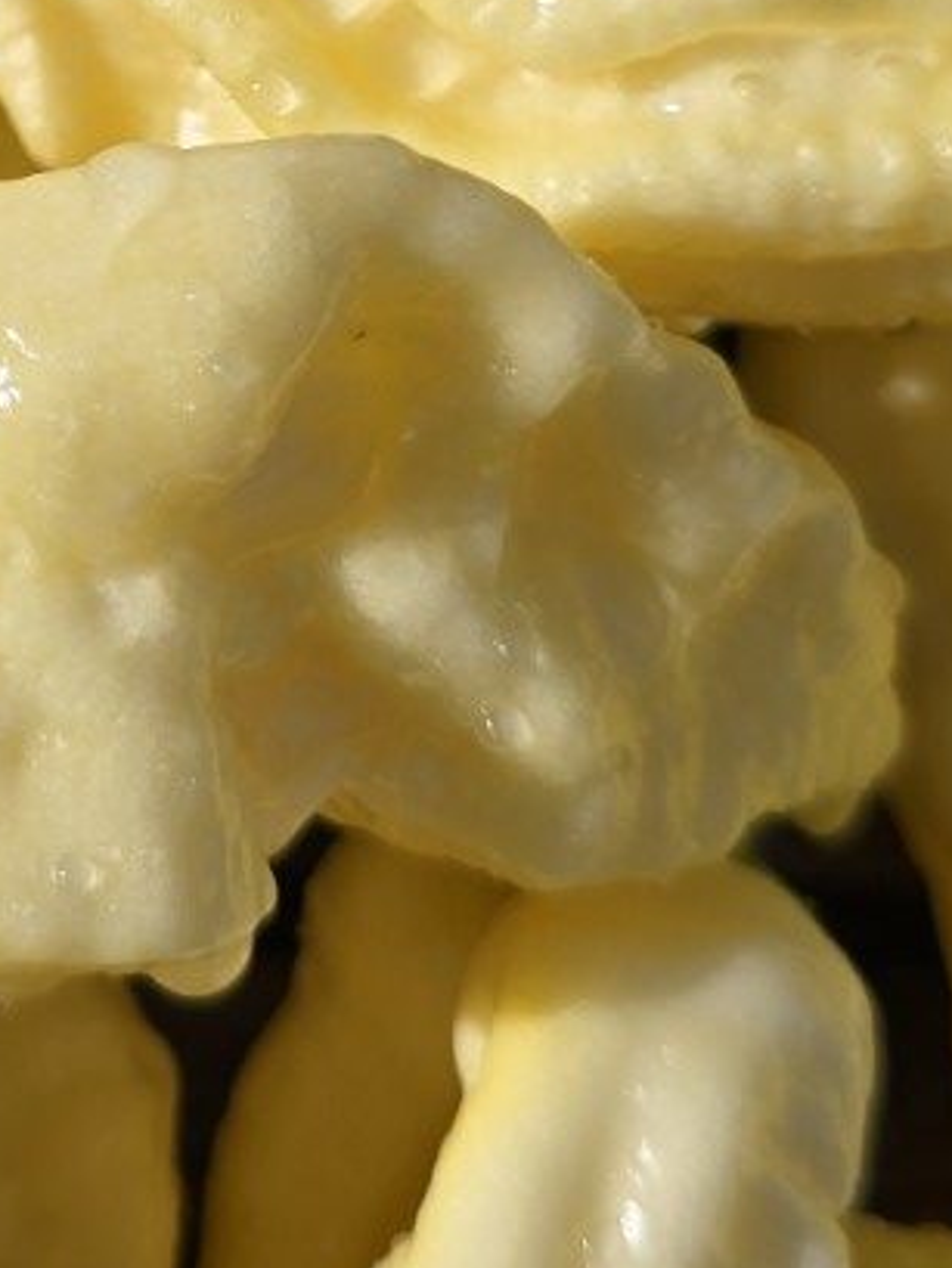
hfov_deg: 16.1
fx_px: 3298
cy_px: 3
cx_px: -3
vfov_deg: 21.0
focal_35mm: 90
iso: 12
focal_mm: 6.3
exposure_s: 1/1601
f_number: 1.7
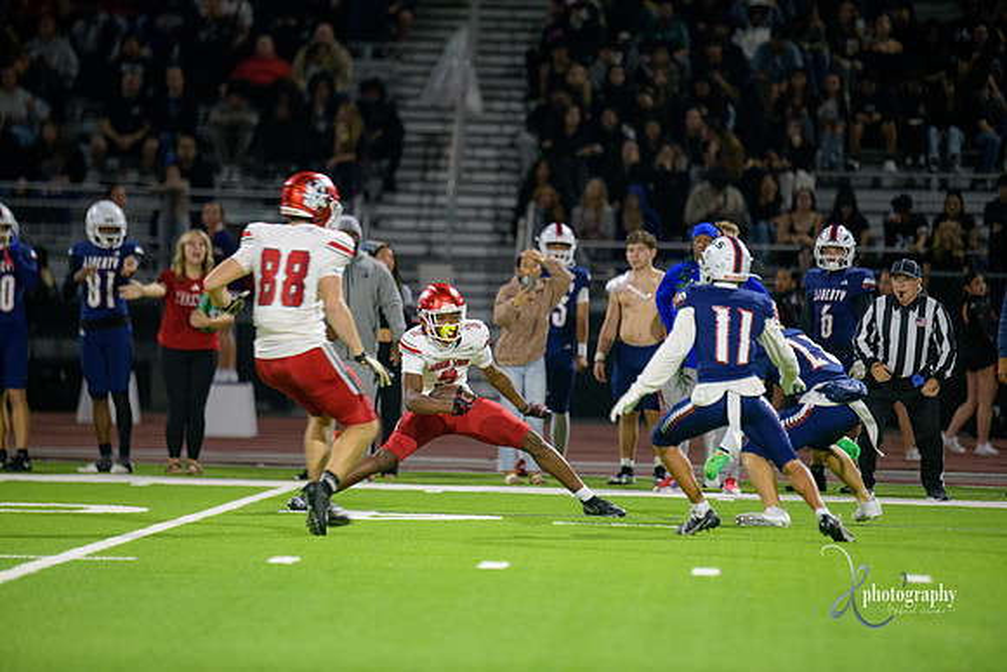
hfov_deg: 6.9
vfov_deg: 4.6
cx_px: 504
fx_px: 8393
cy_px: 336
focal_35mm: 300
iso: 2000
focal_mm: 300
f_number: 2.8
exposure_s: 1/250
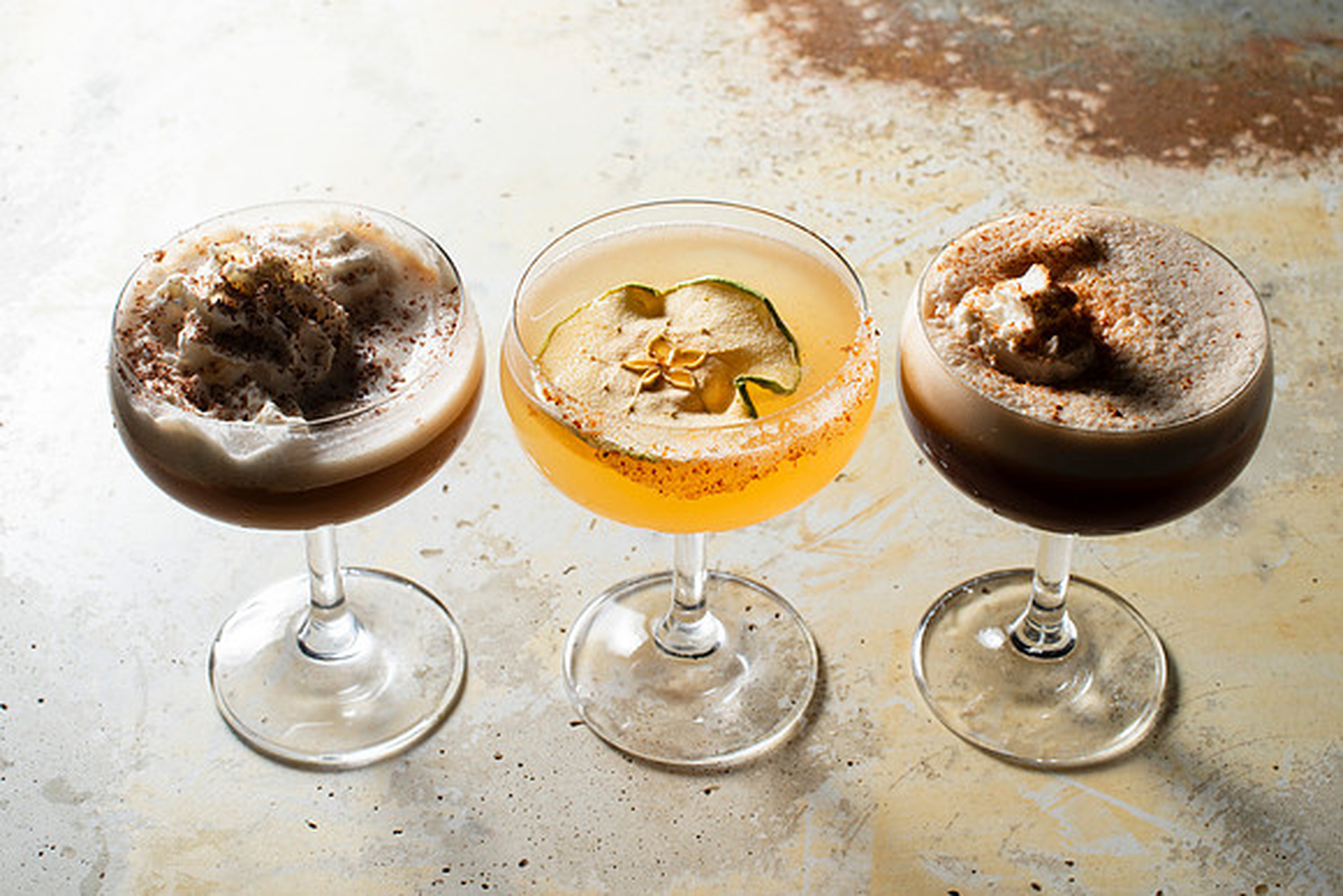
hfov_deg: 35.5
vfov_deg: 24.1
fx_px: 2095
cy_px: 393
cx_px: 690
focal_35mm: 56
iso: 200
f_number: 11
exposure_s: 1/200
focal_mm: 50
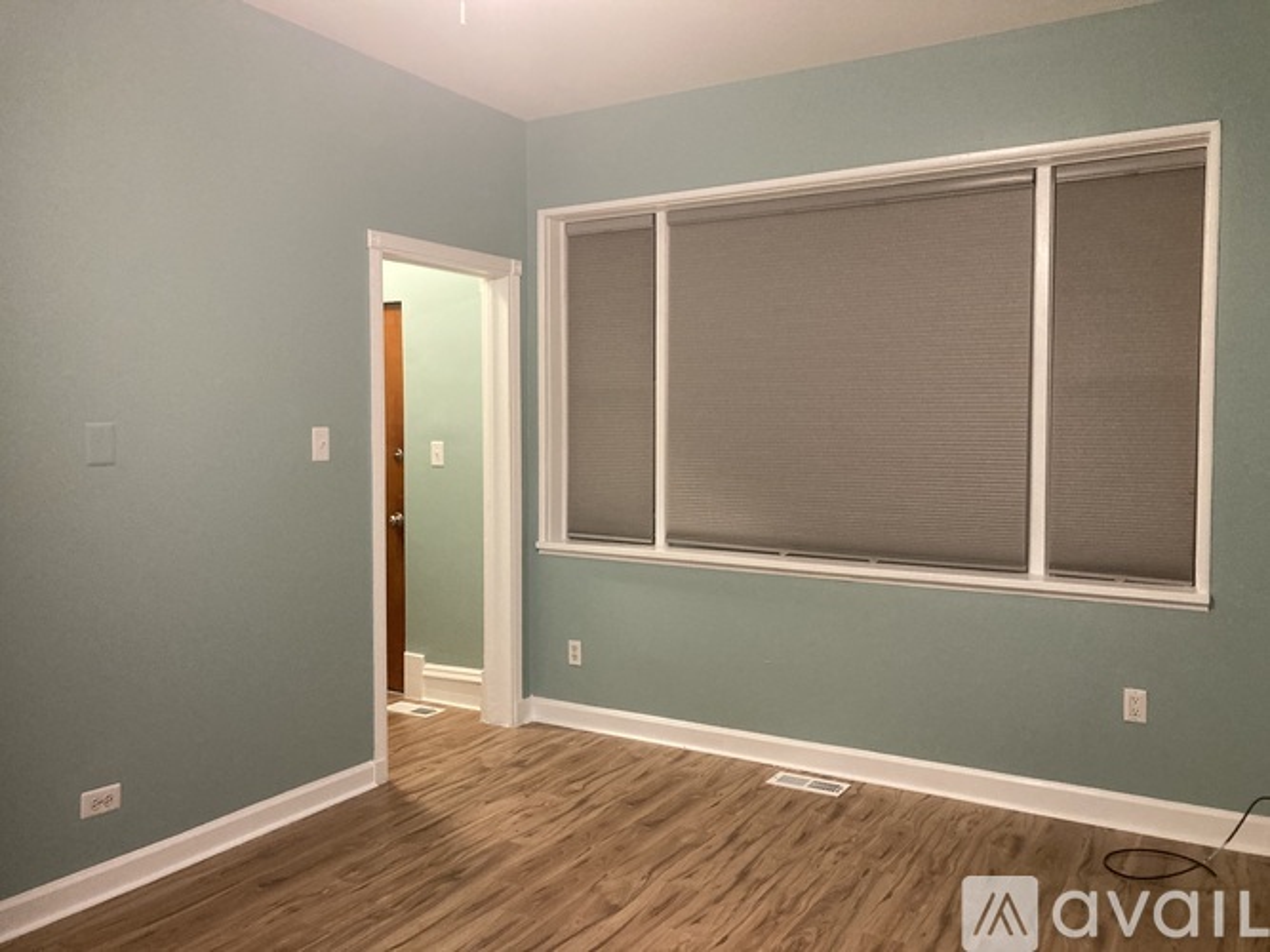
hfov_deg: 63.5
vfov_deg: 49.7
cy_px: 476
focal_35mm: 28
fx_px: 1027
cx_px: 635
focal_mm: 3.99
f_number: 1.8
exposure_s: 1/40
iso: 250
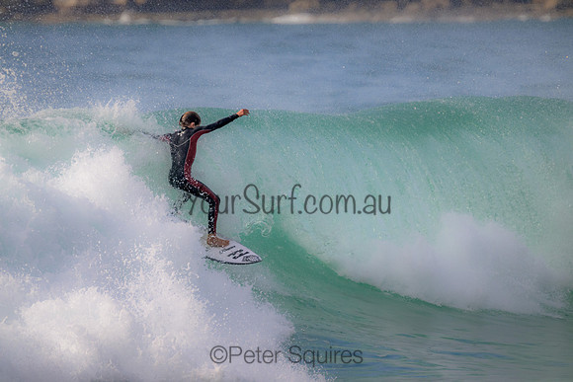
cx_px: 286
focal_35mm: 800
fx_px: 12736
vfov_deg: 1.7
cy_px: 191
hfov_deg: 2.6
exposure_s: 1/2000
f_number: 11
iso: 1400
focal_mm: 800
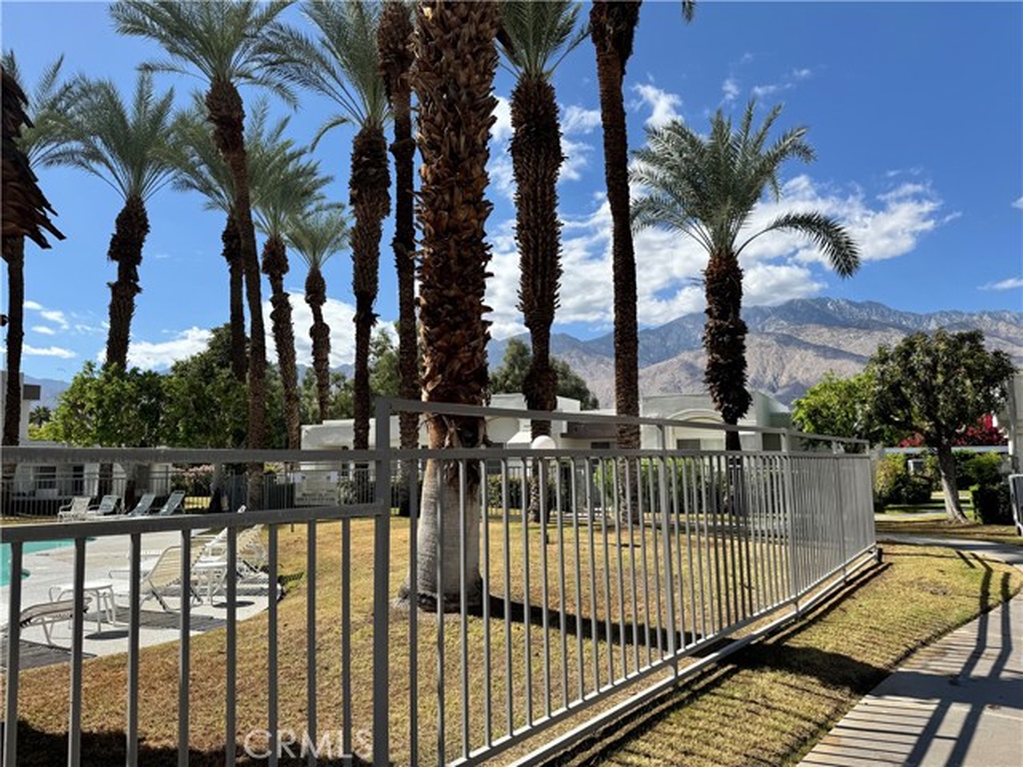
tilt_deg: +4.8
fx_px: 709
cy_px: 384
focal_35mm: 24
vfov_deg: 56.8
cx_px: 512
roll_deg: +0.2
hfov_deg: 71.6
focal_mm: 6.76
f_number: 1.78
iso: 80
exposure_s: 1/5348
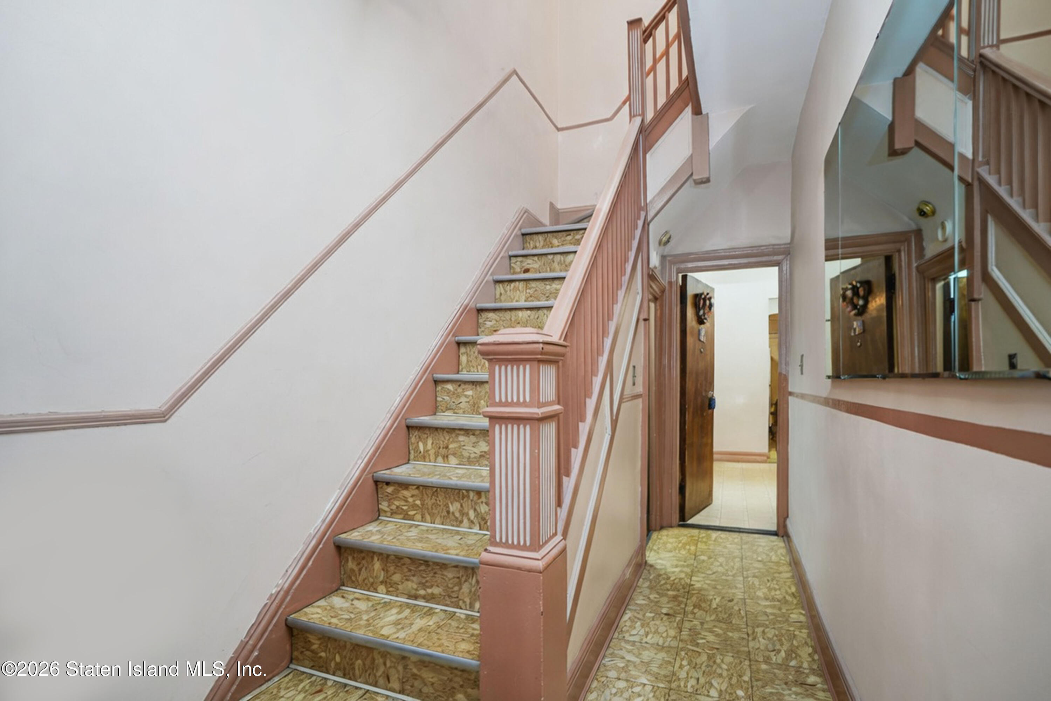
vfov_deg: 73.7
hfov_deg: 96.7
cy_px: 350
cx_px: 526
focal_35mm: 16
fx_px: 467
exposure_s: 1/13
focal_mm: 16
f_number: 4
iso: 50
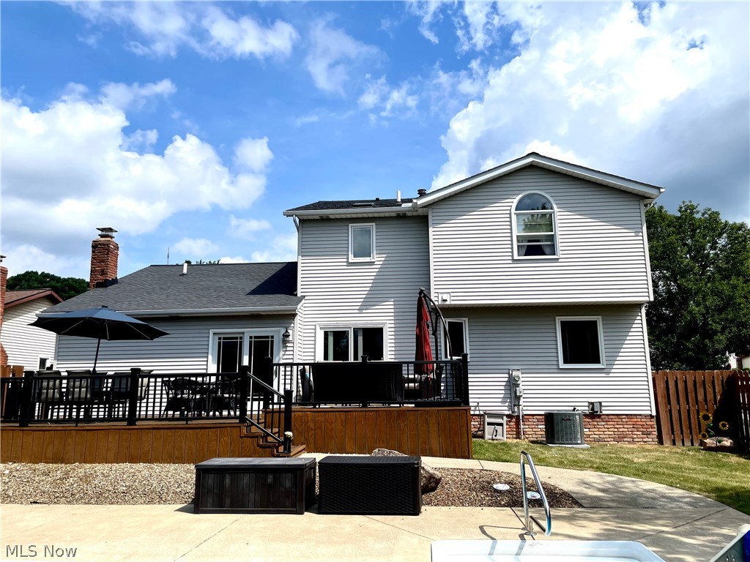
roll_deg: +0.5
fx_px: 563
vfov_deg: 53.1
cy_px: 281
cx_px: 375
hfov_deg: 67.3
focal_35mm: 26
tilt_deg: +10.6
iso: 50
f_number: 1.6
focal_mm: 4.2
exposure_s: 1/7299
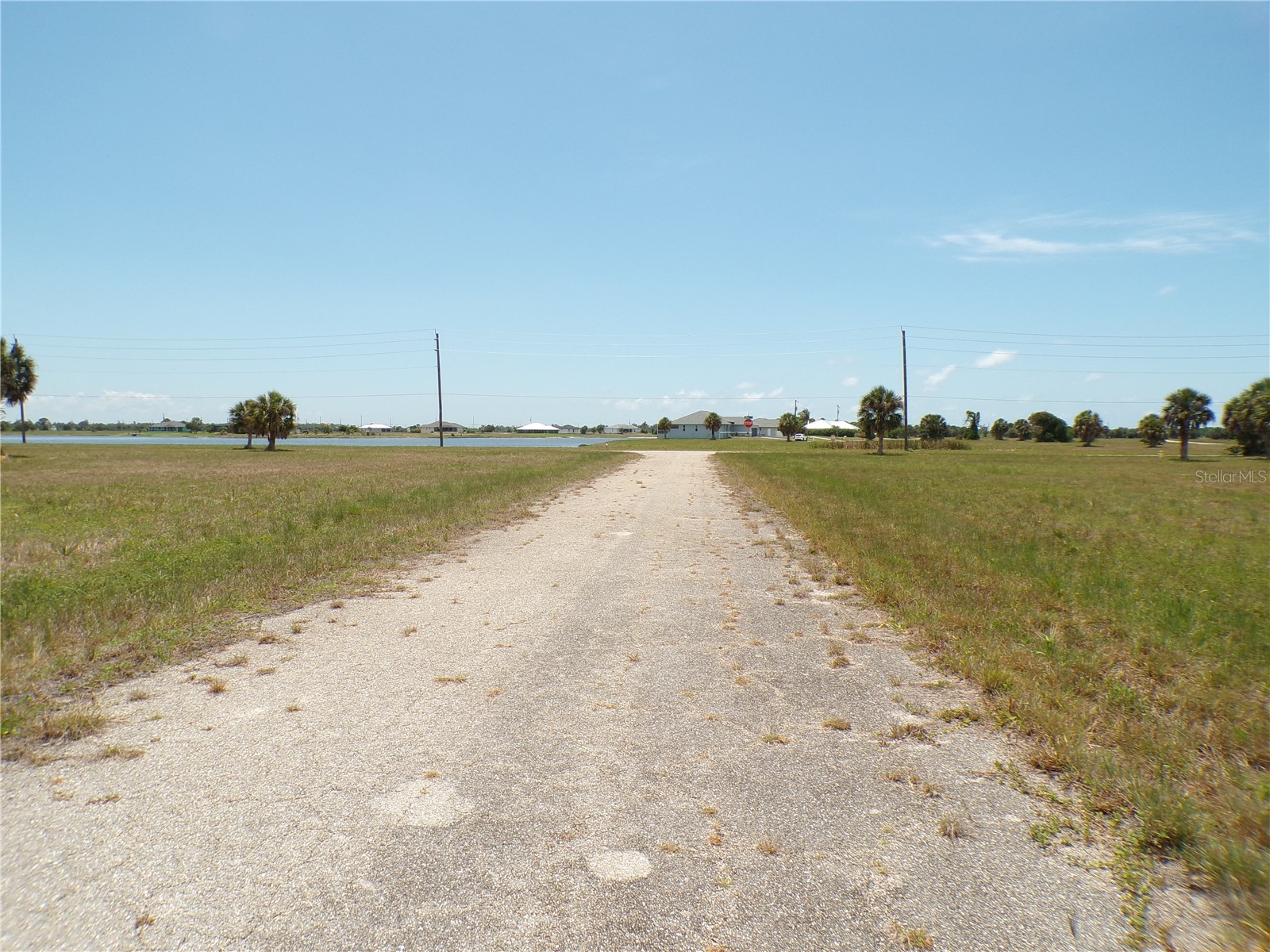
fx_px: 881
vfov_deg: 56.8
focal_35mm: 24
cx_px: 635
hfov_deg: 71.6
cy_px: 476
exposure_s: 1/800
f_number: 4.4
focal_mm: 4.3
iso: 100
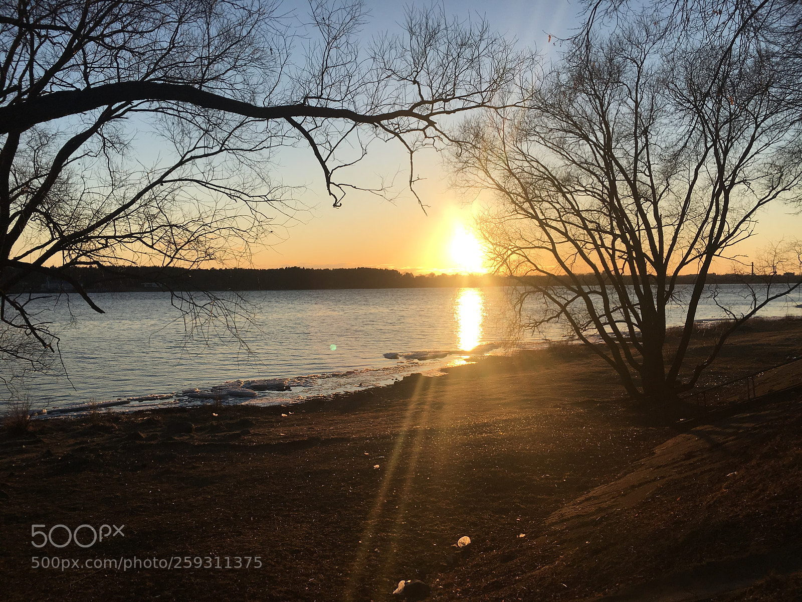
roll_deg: +0.3
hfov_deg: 61.7
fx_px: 672
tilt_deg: -0.6
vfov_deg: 48.2
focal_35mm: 29
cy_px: 301
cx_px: 401
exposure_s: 1/1399
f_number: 2.2
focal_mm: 4.15
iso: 25
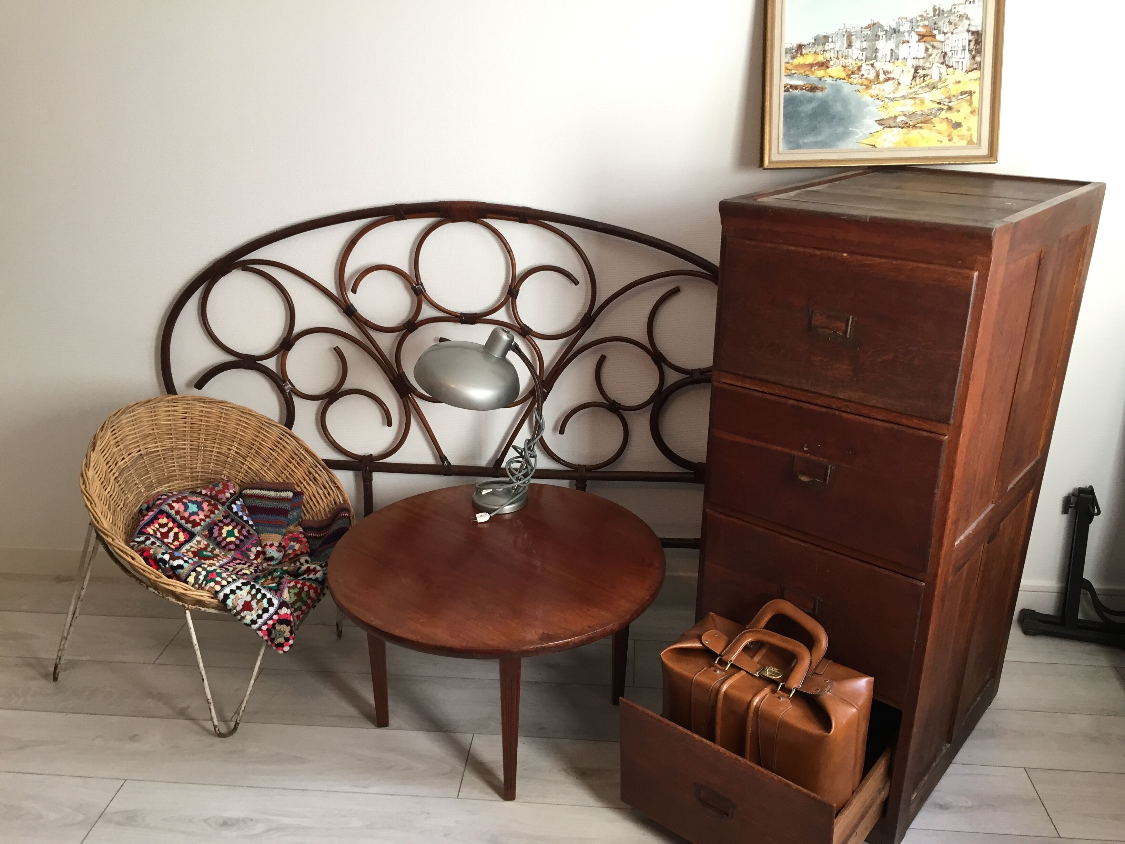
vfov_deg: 48.2
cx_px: 562
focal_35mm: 29
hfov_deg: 61.7
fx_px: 942
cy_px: 422
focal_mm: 4.15
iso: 50
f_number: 2.2
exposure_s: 1/33
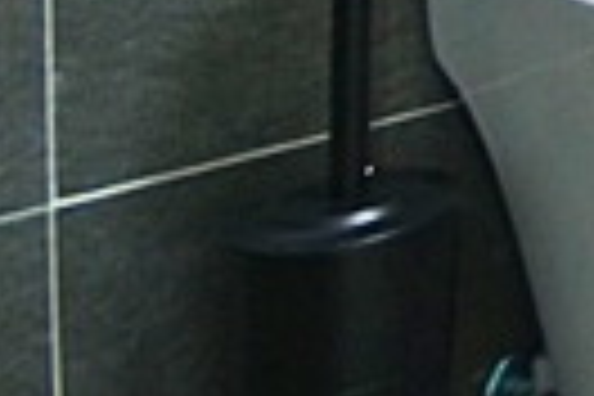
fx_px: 1501
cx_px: 1773
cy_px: -526
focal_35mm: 91
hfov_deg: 11.6
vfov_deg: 12.2
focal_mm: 10
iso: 800
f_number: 5.6
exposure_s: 1/13
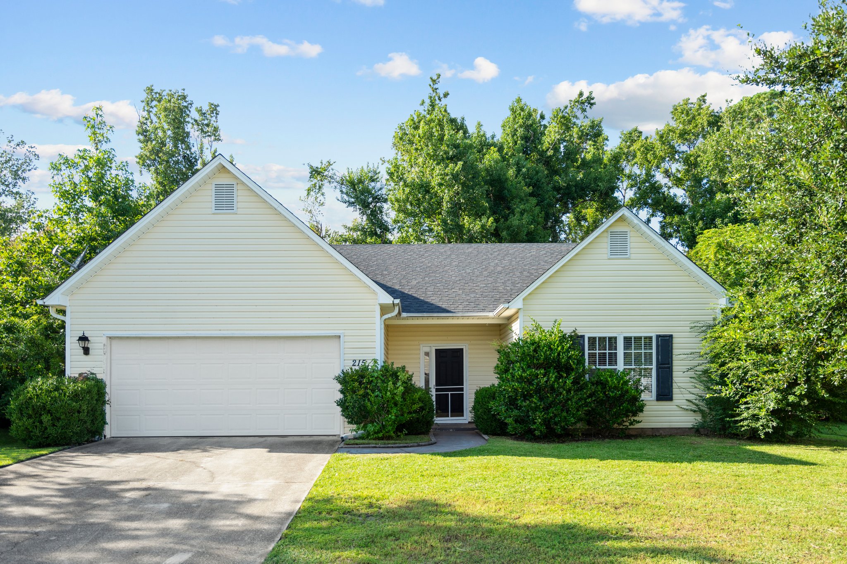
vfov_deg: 53.1
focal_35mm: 24
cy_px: 282
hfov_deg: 73.7
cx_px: 424
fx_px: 565
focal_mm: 24
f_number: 4
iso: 100
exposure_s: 1/640
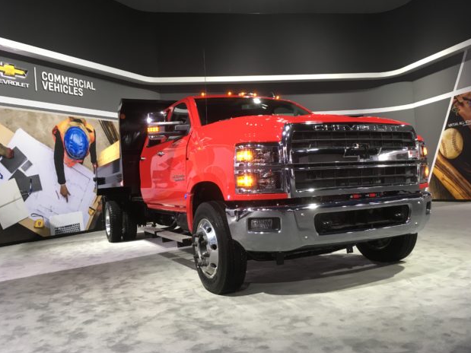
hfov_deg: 60.0
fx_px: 408
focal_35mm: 30
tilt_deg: +0.2
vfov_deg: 46.8
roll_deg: +4.0
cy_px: 180
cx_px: 235
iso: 64
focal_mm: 4.15
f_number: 2.2
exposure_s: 1/30
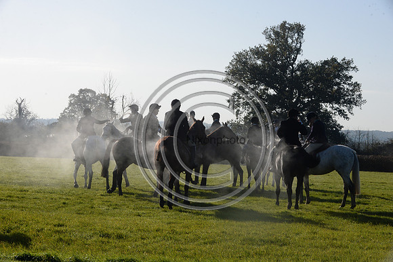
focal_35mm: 95
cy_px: 131
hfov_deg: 21.5
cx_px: 196
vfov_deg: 14.4
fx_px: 1036
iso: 1000
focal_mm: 95
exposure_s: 1/1250
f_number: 13
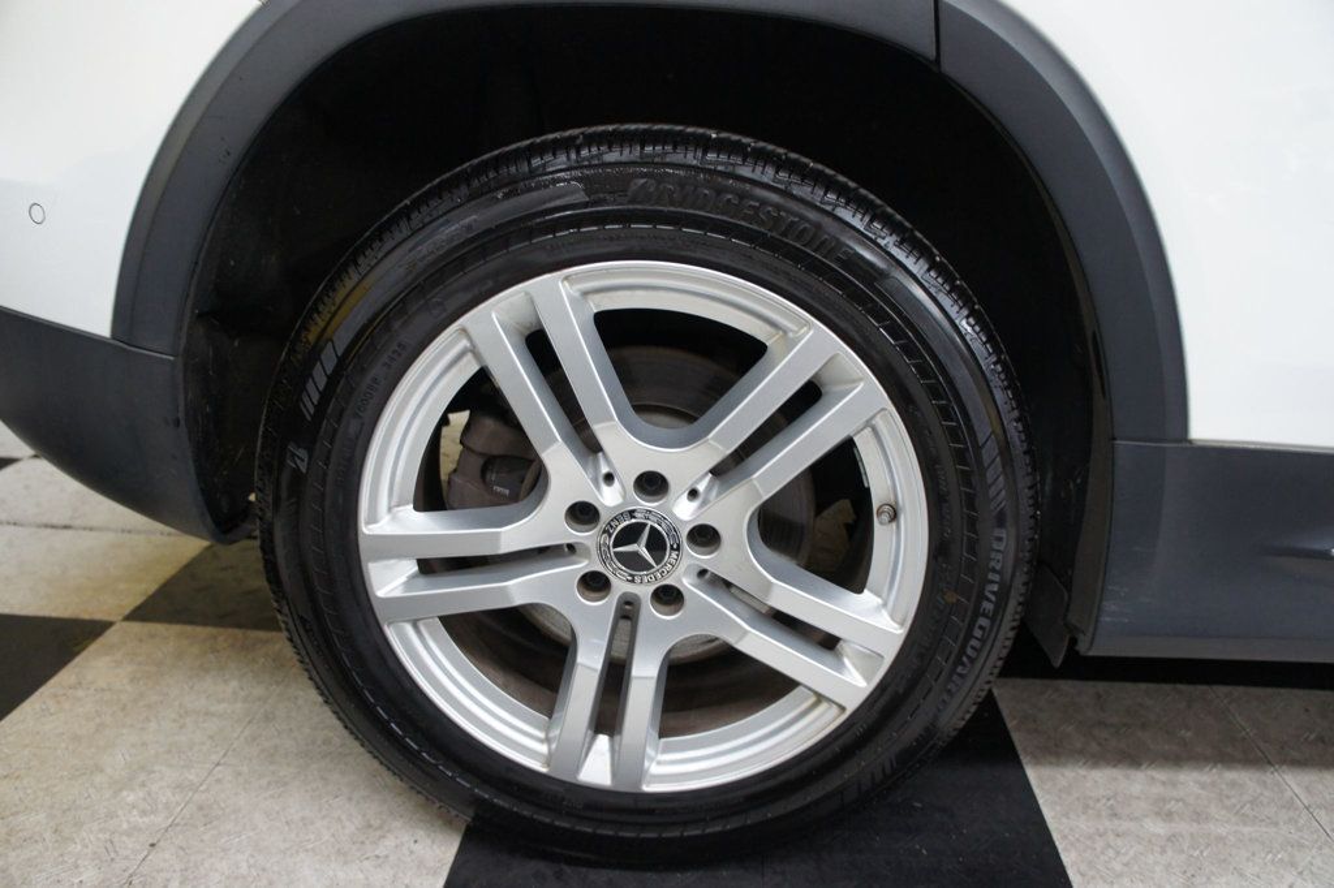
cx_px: 667
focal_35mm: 27
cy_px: 444
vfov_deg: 47.9
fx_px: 1000
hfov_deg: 67.4
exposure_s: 1/30
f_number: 3.5
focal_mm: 18
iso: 500
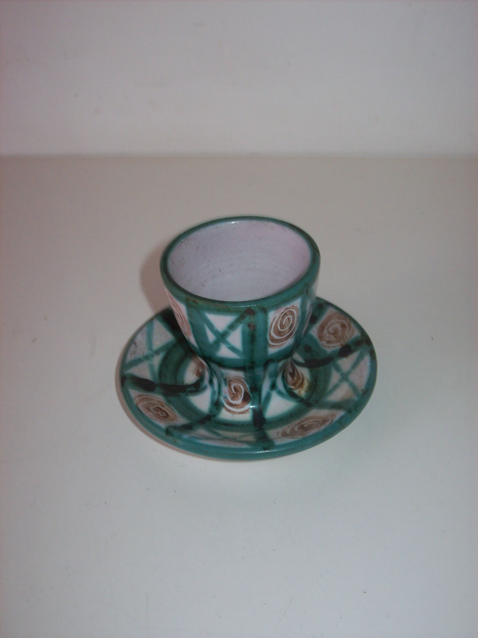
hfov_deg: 32.2
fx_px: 829
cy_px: 319
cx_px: 239
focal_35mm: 45
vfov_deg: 42.1
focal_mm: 7.6
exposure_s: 1/73.6
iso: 80
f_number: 3
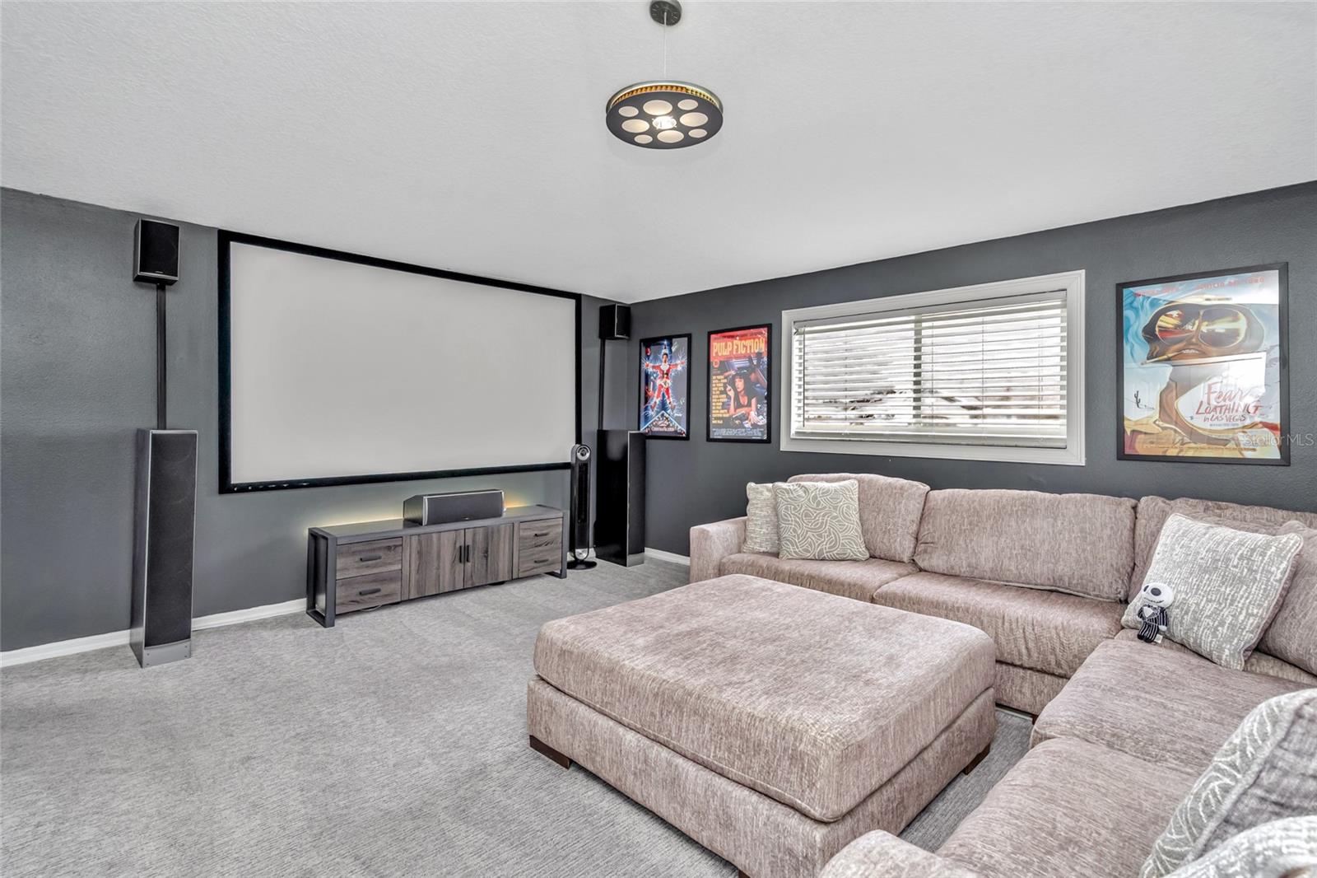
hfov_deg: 96.7
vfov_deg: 73.7
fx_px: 585
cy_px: 439
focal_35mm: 16
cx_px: 658
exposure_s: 1/60
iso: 400
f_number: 6.7
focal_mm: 16
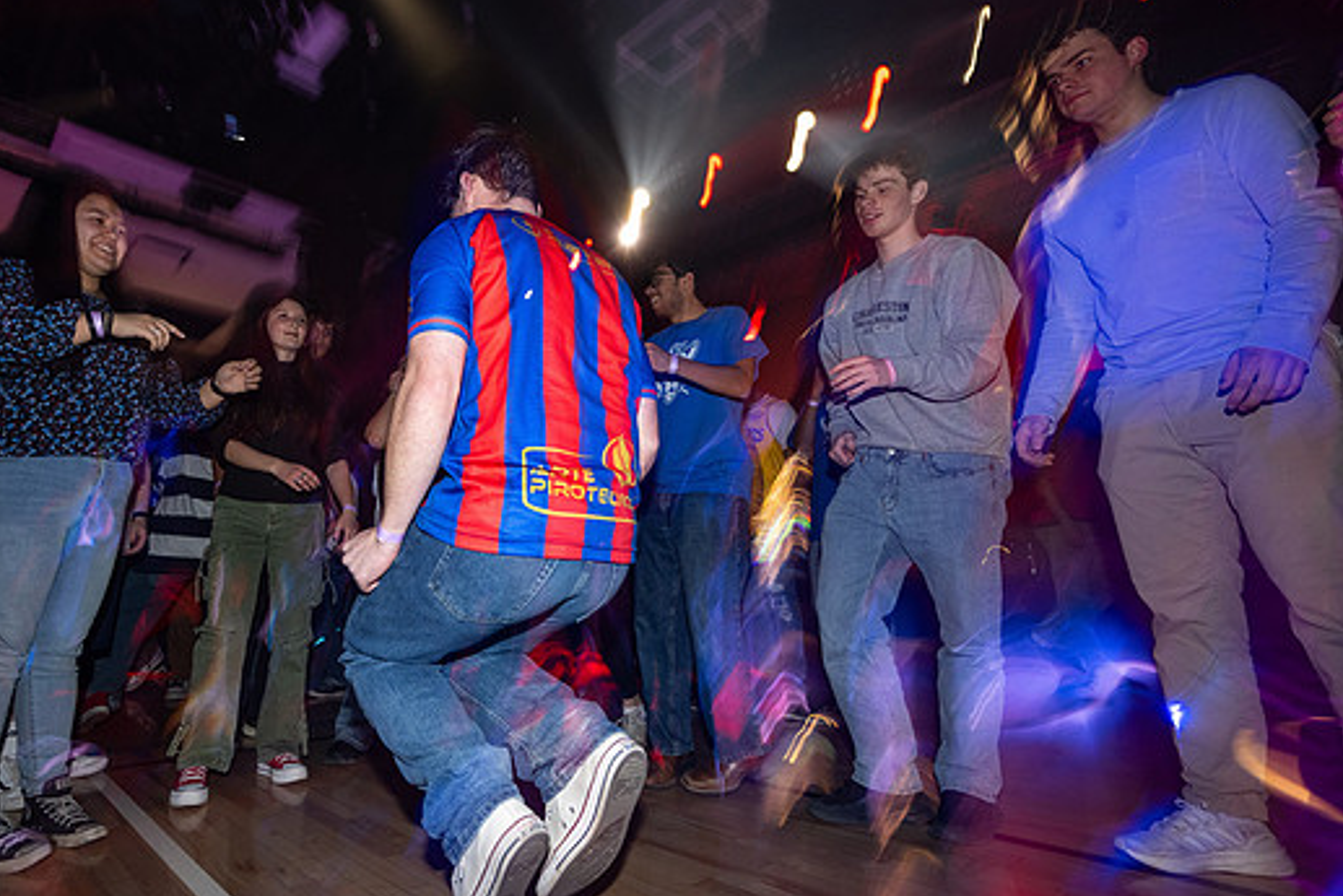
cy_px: 459
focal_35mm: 19
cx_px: 504
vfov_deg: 64.6
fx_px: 709
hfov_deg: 85.2
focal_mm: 14
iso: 640
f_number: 5
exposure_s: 1/2.5
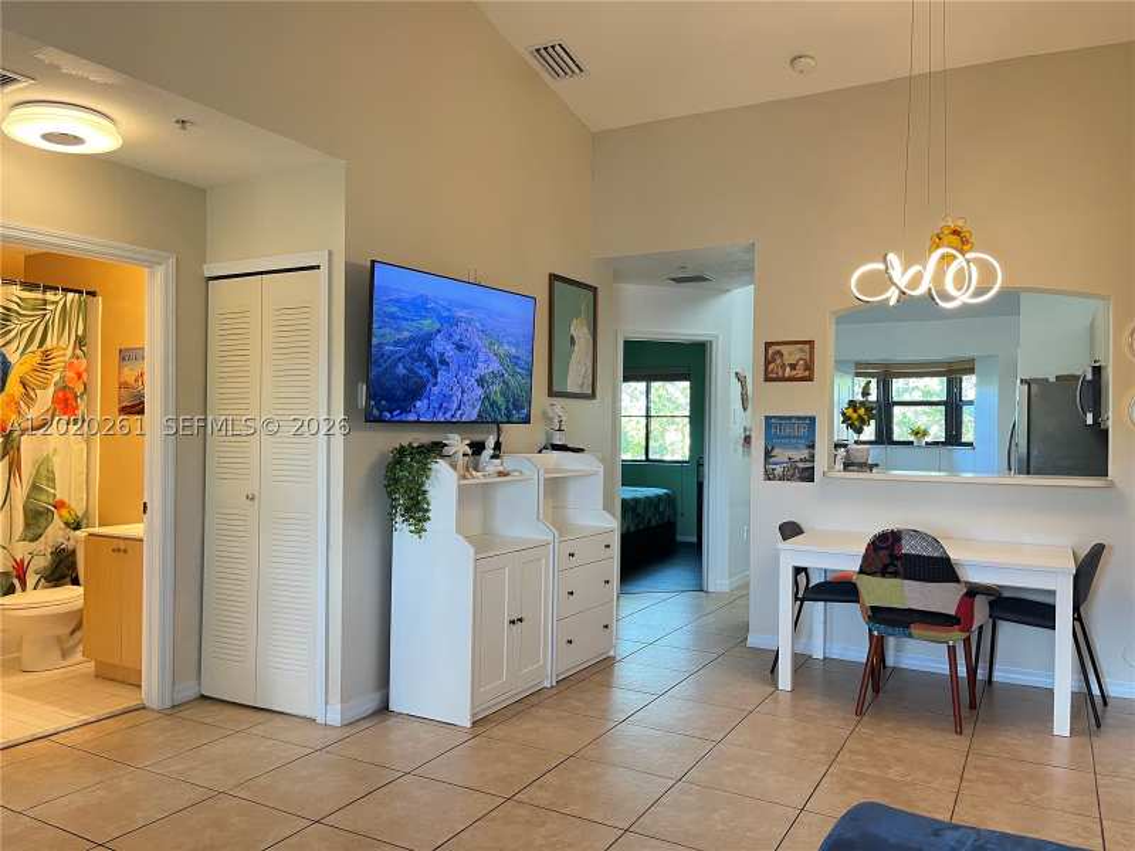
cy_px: 426
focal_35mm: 26
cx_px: 568
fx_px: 852
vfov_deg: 53.1
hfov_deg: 67.3
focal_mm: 5.1
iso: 160
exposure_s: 1/60
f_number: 1.6
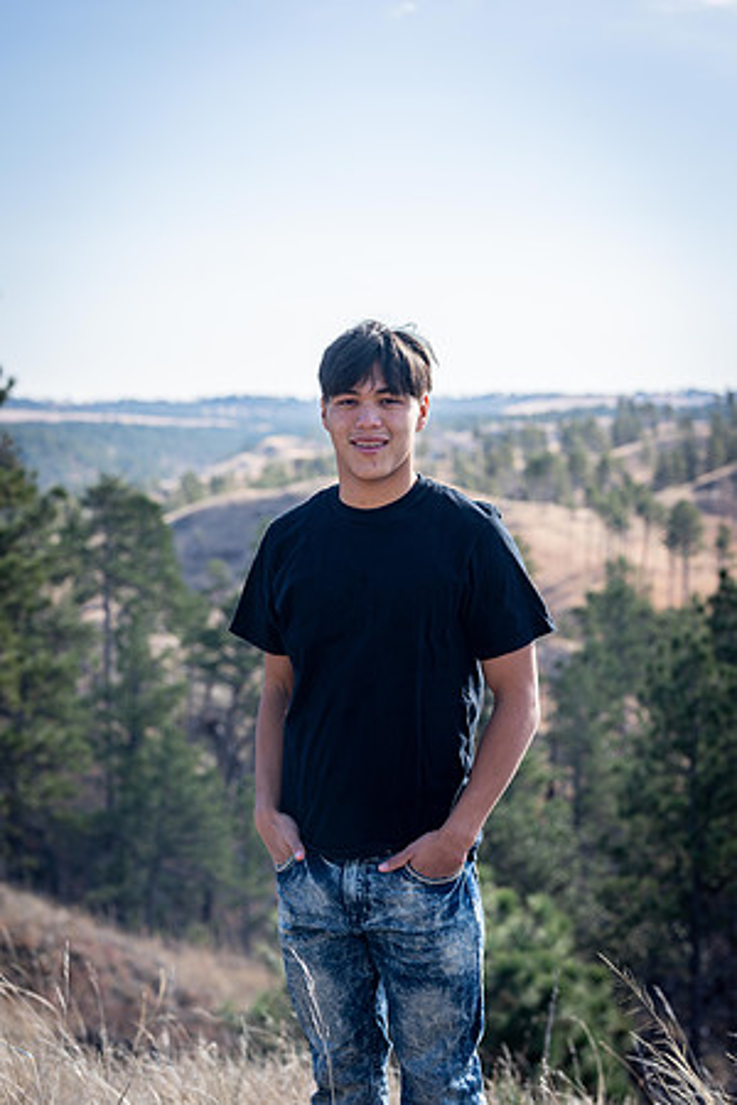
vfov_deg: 23.9
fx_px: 2610
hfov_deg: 16.1
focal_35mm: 85
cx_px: 368
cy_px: 552
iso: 31
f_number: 5
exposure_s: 1/320
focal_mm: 85
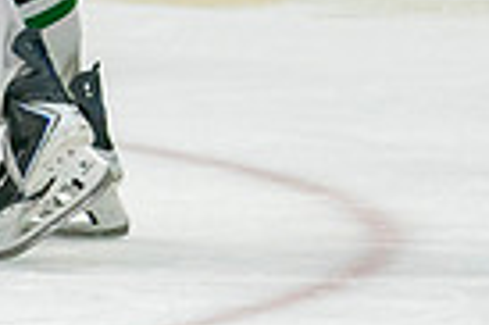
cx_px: -168
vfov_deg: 1.4
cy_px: -68
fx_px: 12862
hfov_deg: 2.2
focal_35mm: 948
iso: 800
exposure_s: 1/640
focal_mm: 115
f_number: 2.8
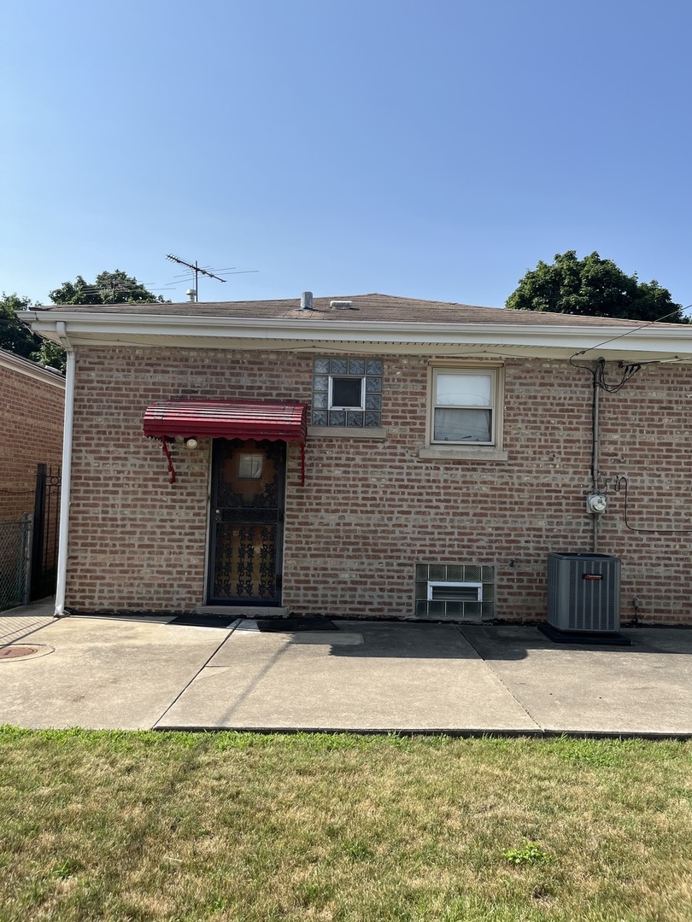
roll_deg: -1.2
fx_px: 693
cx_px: 346
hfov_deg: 53.1
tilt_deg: +4.5
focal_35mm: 26
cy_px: 461
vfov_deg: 67.3
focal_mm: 5.1
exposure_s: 1/3049
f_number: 1.6
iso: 50
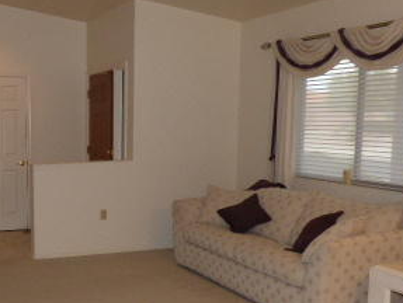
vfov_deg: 29.6
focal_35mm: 49
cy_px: 198
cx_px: 42
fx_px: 571
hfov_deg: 36.5
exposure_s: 1/60
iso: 200
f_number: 2.9
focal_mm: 3.78
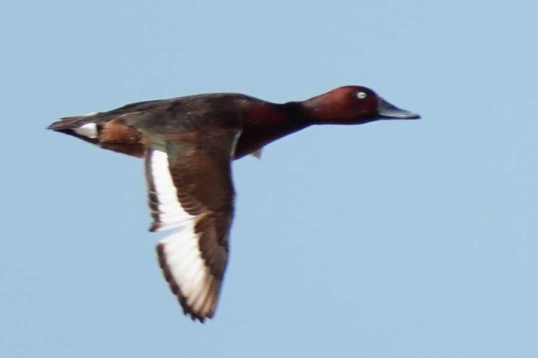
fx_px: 8966
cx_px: 269
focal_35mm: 600
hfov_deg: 3.4
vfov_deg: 2.3
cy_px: 179
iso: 500
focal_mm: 600
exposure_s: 1/2000
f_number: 6.3
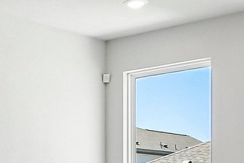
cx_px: -34
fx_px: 637
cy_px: 155
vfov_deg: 14.4
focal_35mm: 94
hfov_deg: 20.5
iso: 400
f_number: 8
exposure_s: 1/100
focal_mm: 10
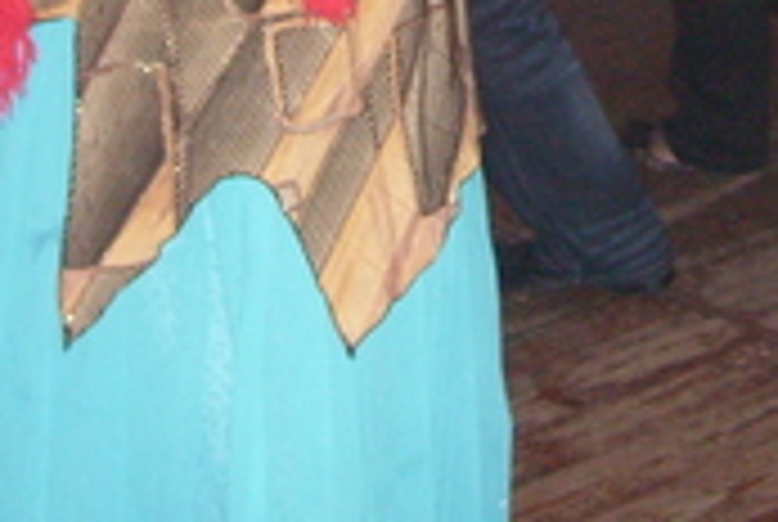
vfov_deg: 10.3
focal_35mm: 126
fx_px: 2728
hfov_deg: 16.0
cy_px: -423
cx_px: 688
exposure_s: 1/30
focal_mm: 5.8
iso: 300
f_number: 2.8
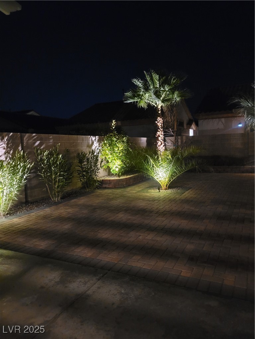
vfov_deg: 67.3
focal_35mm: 26
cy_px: 170
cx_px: 128
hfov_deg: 53.1
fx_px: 255
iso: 1250
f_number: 1.8
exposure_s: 1/12
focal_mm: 5.4
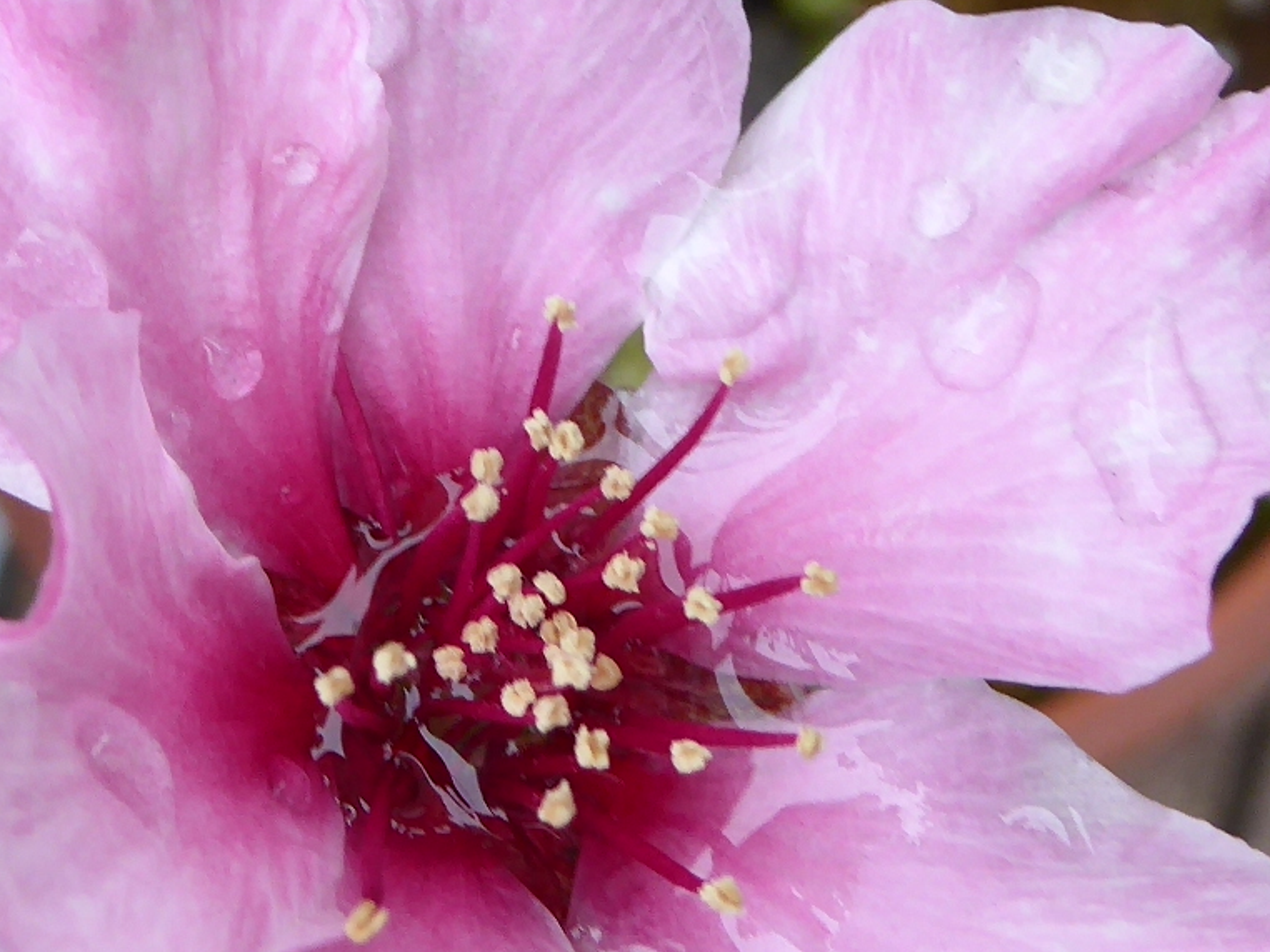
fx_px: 3081
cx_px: 477
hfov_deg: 23.2
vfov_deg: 17.5
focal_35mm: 84
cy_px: 375
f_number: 3.3
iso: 100
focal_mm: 4.3
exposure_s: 1/80
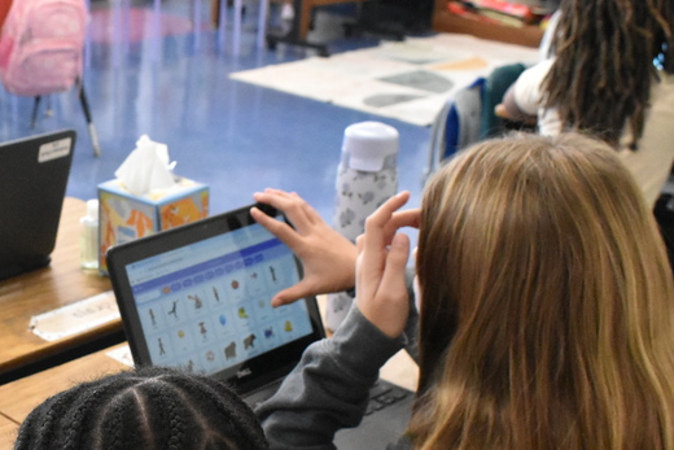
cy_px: 403
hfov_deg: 29.0
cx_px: 128
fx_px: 1273
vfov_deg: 19.7
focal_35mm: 68
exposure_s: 1/160
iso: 6400
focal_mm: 23
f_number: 6.3
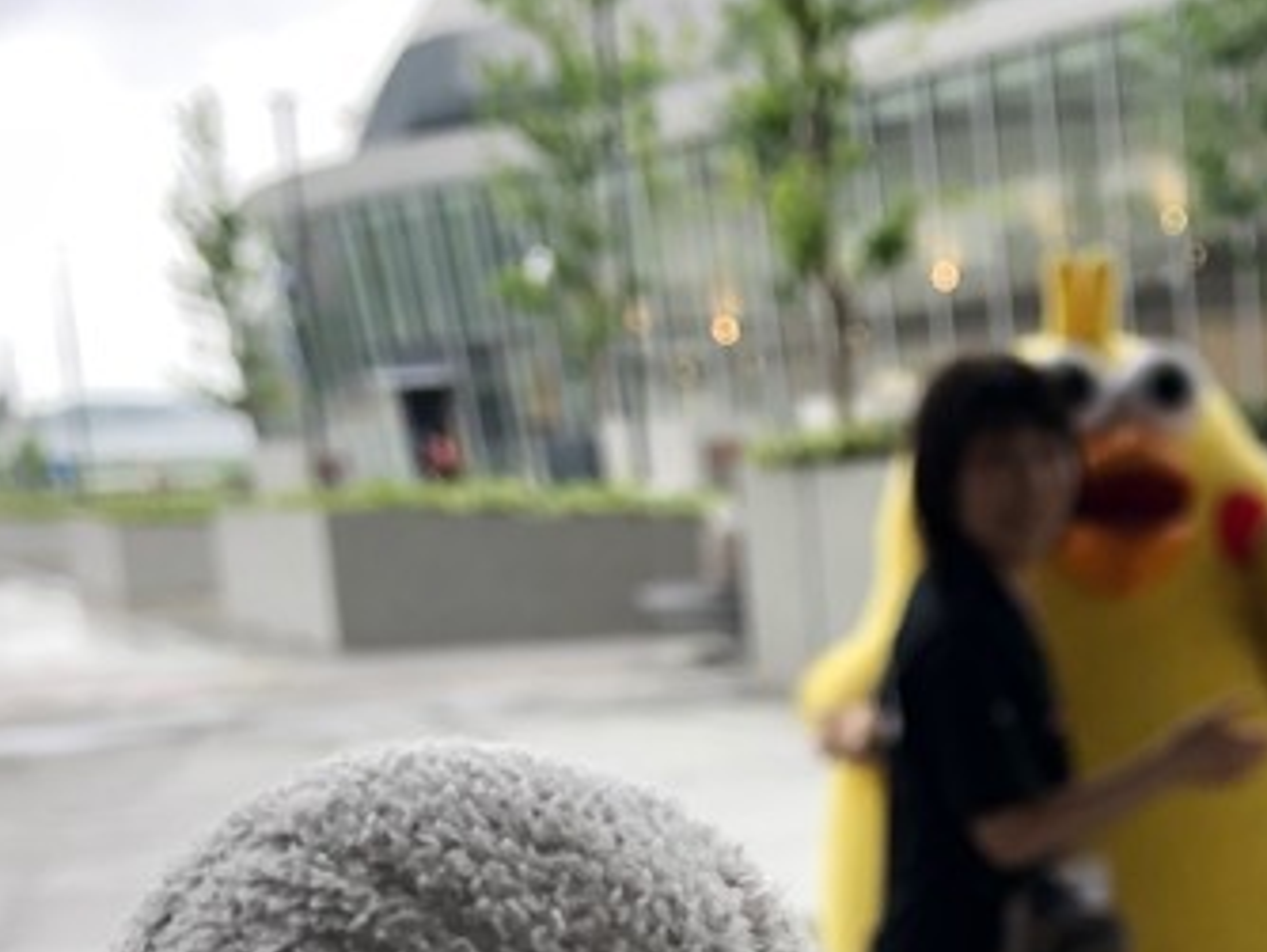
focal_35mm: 67
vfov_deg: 20.8
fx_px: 2454
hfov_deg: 28.2
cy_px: 1070
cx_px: 1047
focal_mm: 3.99
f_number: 1.8
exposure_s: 1/120
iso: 32
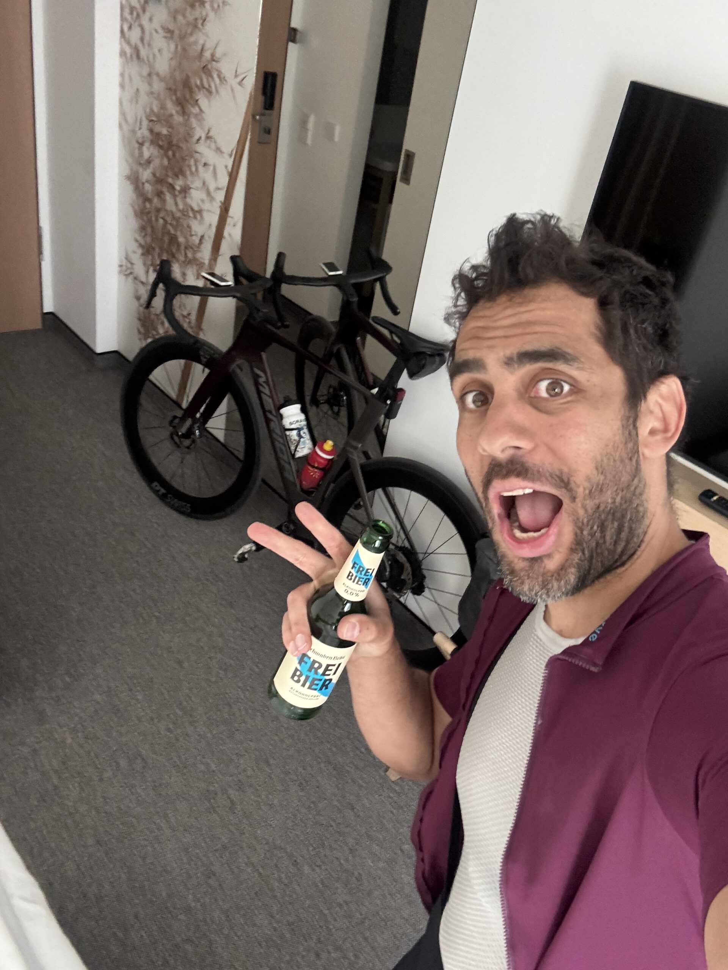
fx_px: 841
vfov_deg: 60.0
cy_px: 485
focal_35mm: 30
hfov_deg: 46.8
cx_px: 364
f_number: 1.9
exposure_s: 1/60
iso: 250
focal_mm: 2.69
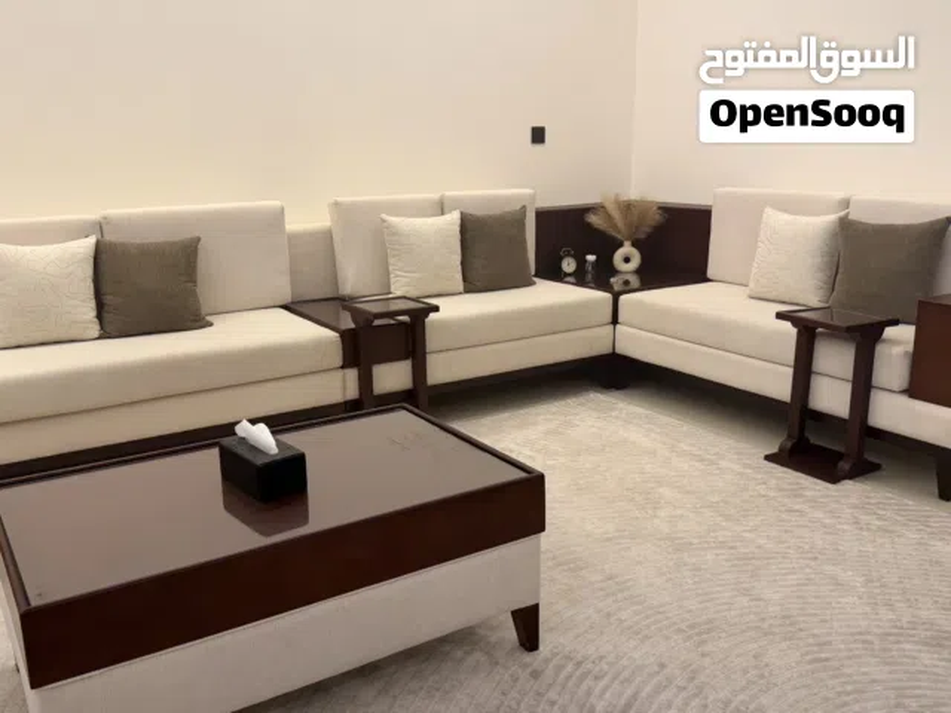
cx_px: 476
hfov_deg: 71.6
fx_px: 659
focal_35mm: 24
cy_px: 356
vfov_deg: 56.8
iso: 160
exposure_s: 1/100
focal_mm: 6.76
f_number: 1.78
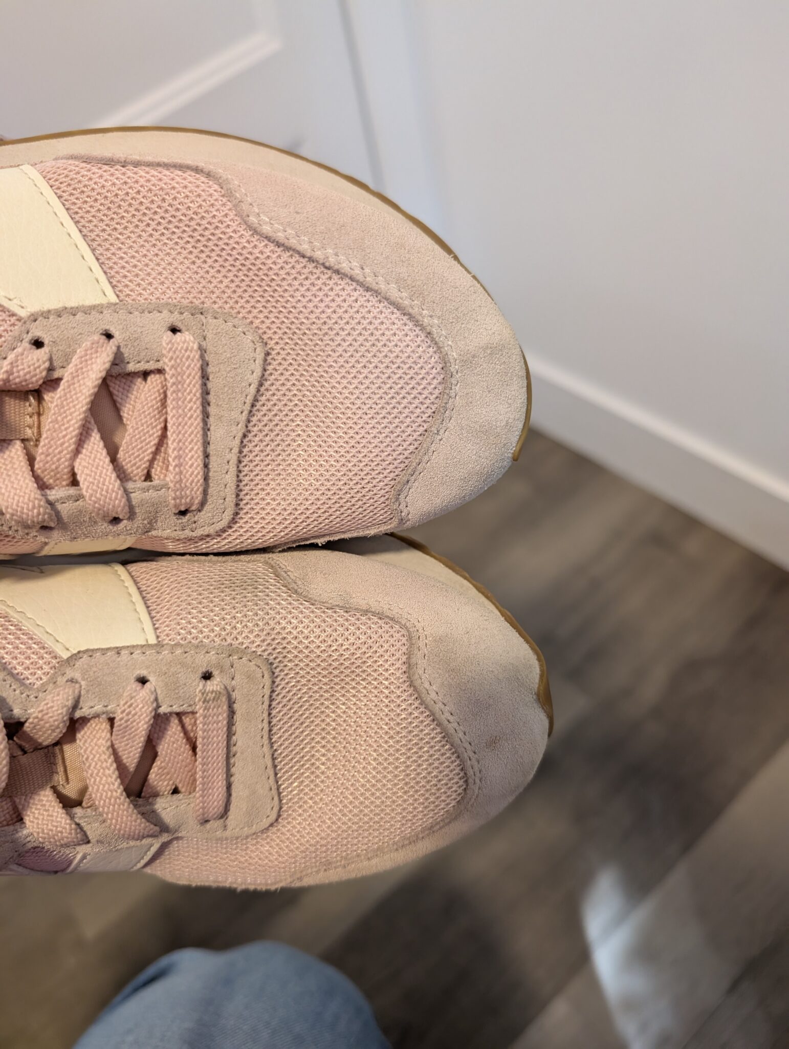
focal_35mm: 24
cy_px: 524
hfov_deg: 56.9
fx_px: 728
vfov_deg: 71.5
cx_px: 394
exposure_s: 1/120
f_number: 1.68
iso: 769
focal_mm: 6.9
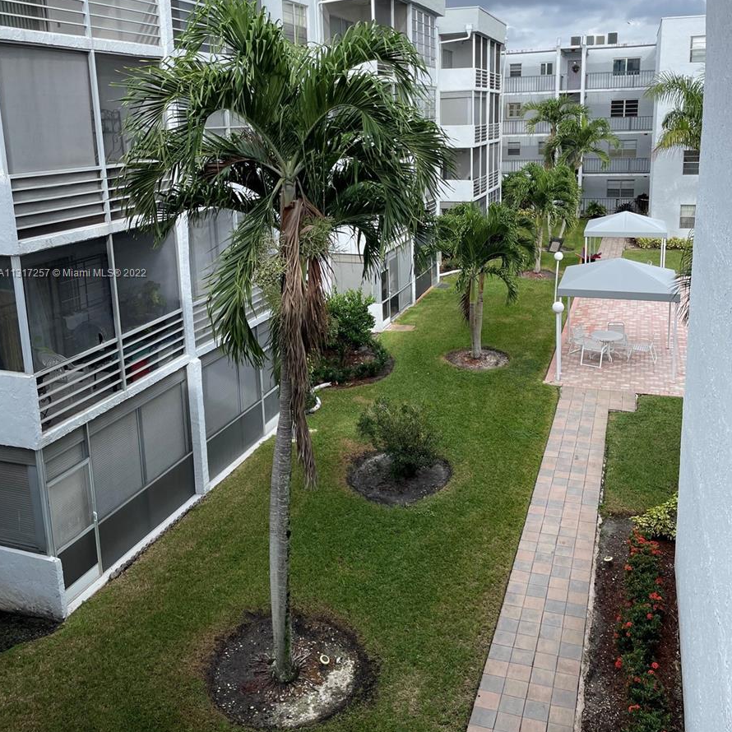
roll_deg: +2.2
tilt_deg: -9.6
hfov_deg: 52.5
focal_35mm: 31
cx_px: 366
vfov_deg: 52.0
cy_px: 274
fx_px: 742
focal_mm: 4.2
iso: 32
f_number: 1.6
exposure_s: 1/1062
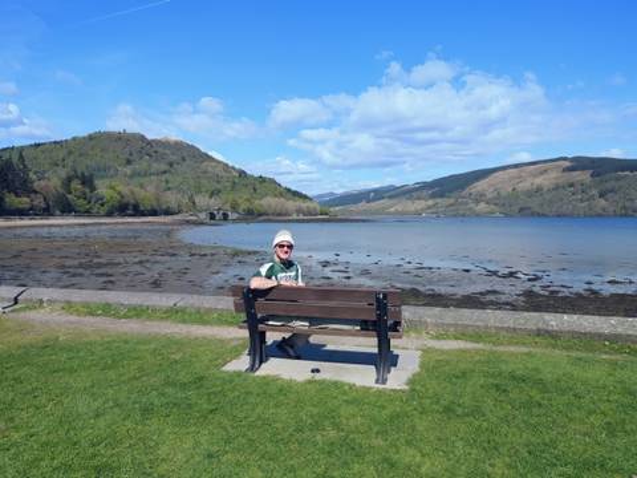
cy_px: 239
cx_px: 318
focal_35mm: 26
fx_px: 478
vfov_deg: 53.1
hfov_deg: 67.3
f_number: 1.8
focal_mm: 5.58
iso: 50
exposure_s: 1/2564
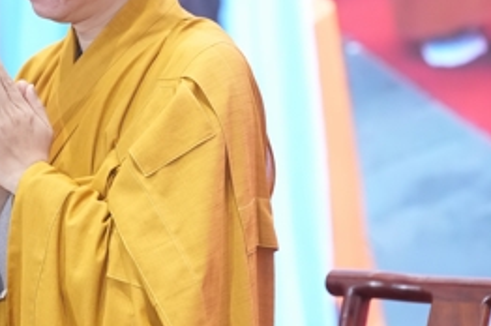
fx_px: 3923
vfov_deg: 4.8
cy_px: 132
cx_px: 39
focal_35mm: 288
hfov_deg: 7.1
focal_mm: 116
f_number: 3.2
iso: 3200
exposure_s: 1/160
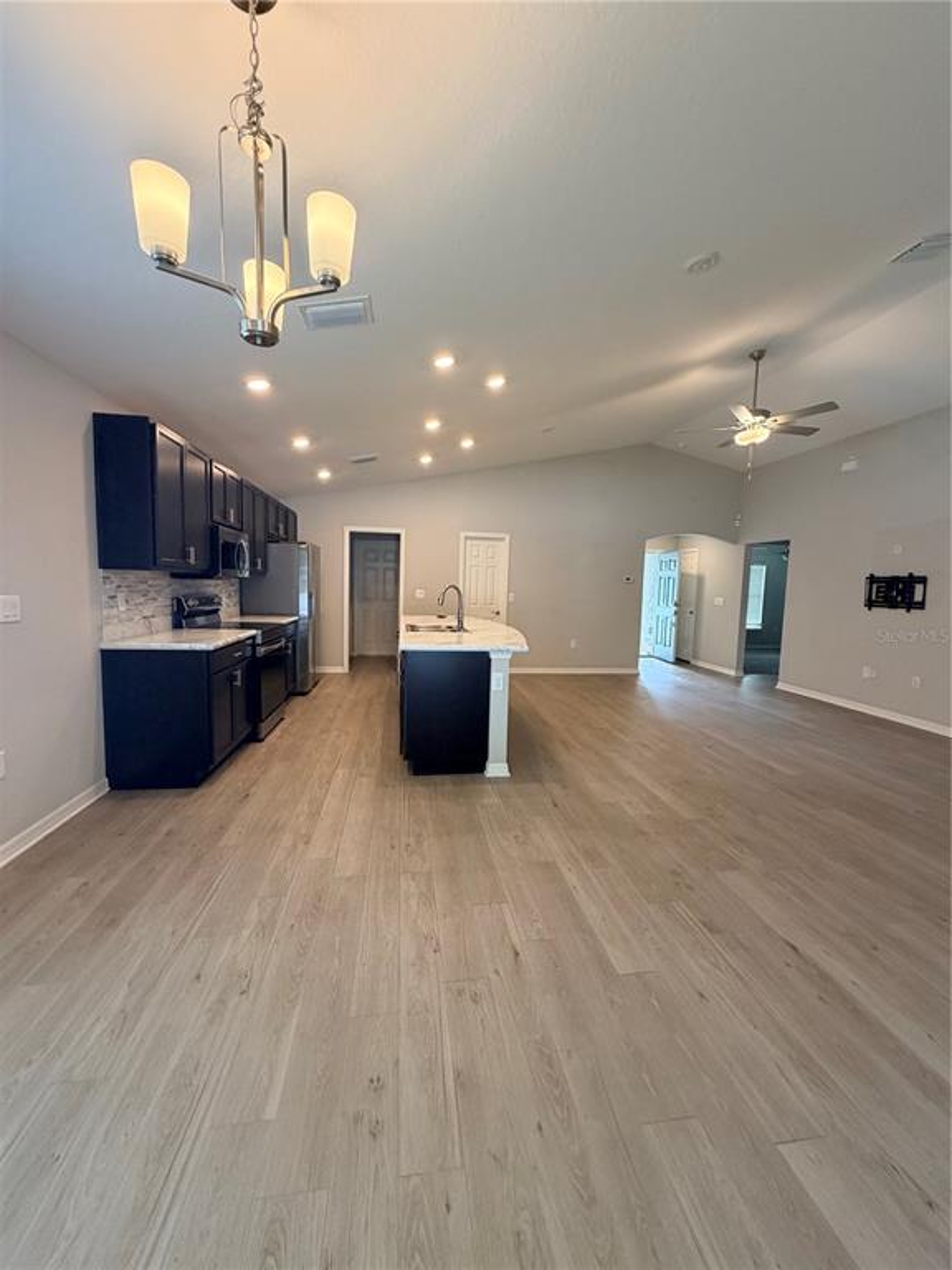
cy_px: 635
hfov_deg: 85.7
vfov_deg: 102.1
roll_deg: -0.8
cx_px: 476
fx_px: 513
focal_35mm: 14
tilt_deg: -4.9
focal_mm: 2.22
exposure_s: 1/121
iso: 250
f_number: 2.2
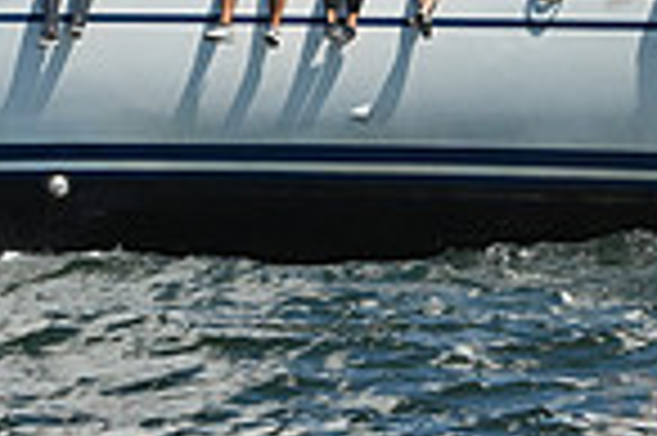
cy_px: -281
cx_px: 369
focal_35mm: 278
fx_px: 5068
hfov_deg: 7.4
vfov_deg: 4.9
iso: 320
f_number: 13
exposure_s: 1/800
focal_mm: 70
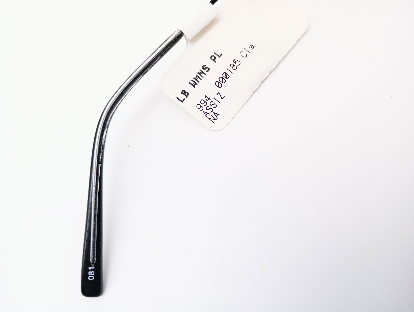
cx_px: 207
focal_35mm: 28
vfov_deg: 49.9
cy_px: 156
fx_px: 335
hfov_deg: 63.4
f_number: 1.8
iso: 100
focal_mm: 4.27
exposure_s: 1/123
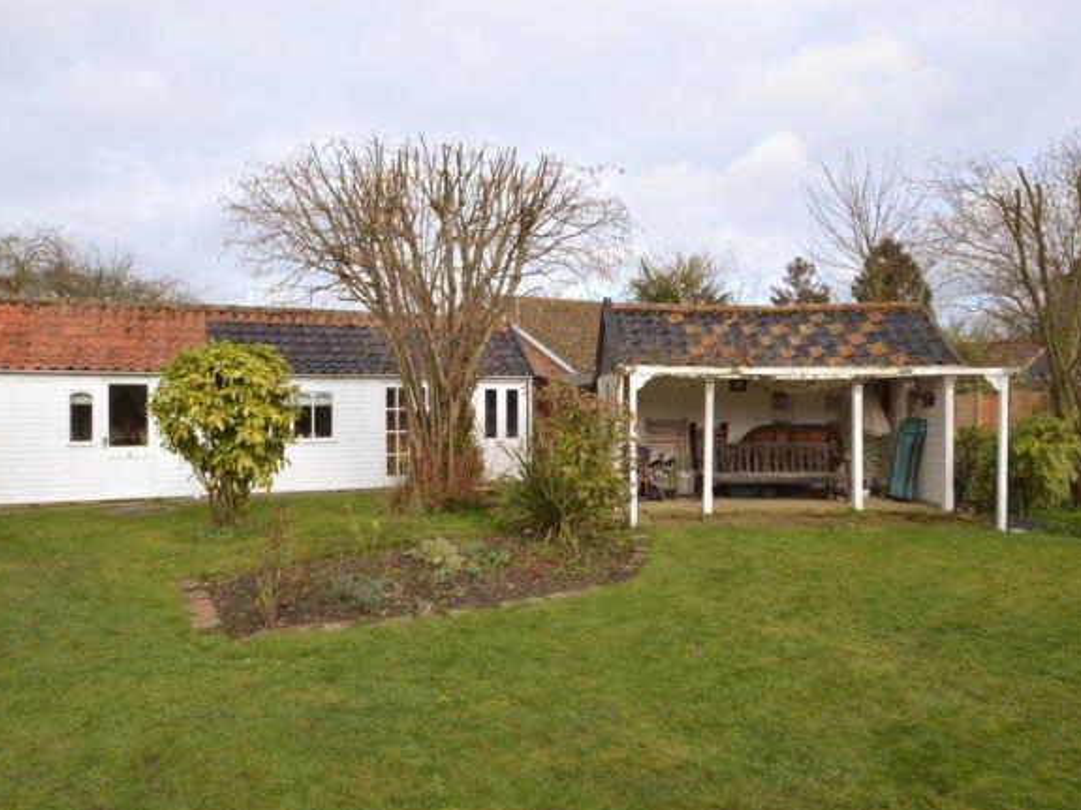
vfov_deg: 58.9
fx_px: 718
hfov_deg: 73.8
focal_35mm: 23
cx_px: 505
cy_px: 407
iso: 200
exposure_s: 1/40
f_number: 16
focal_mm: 14
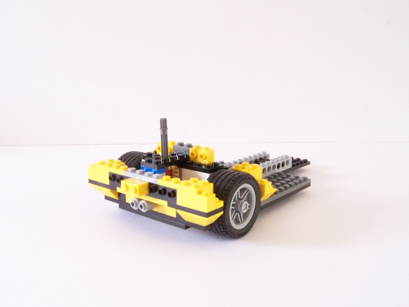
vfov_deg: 37.7
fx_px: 449
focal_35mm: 38
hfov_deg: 49.0
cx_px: 204
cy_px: 154
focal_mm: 6.3
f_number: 8
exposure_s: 1/4
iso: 400
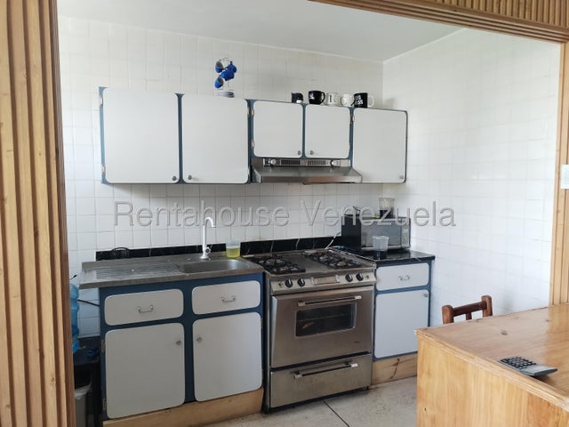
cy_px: 214
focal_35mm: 29
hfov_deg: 61.7
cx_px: 284
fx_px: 477
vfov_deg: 48.2
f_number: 1.8
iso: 402
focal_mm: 4.75
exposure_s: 1/33.3
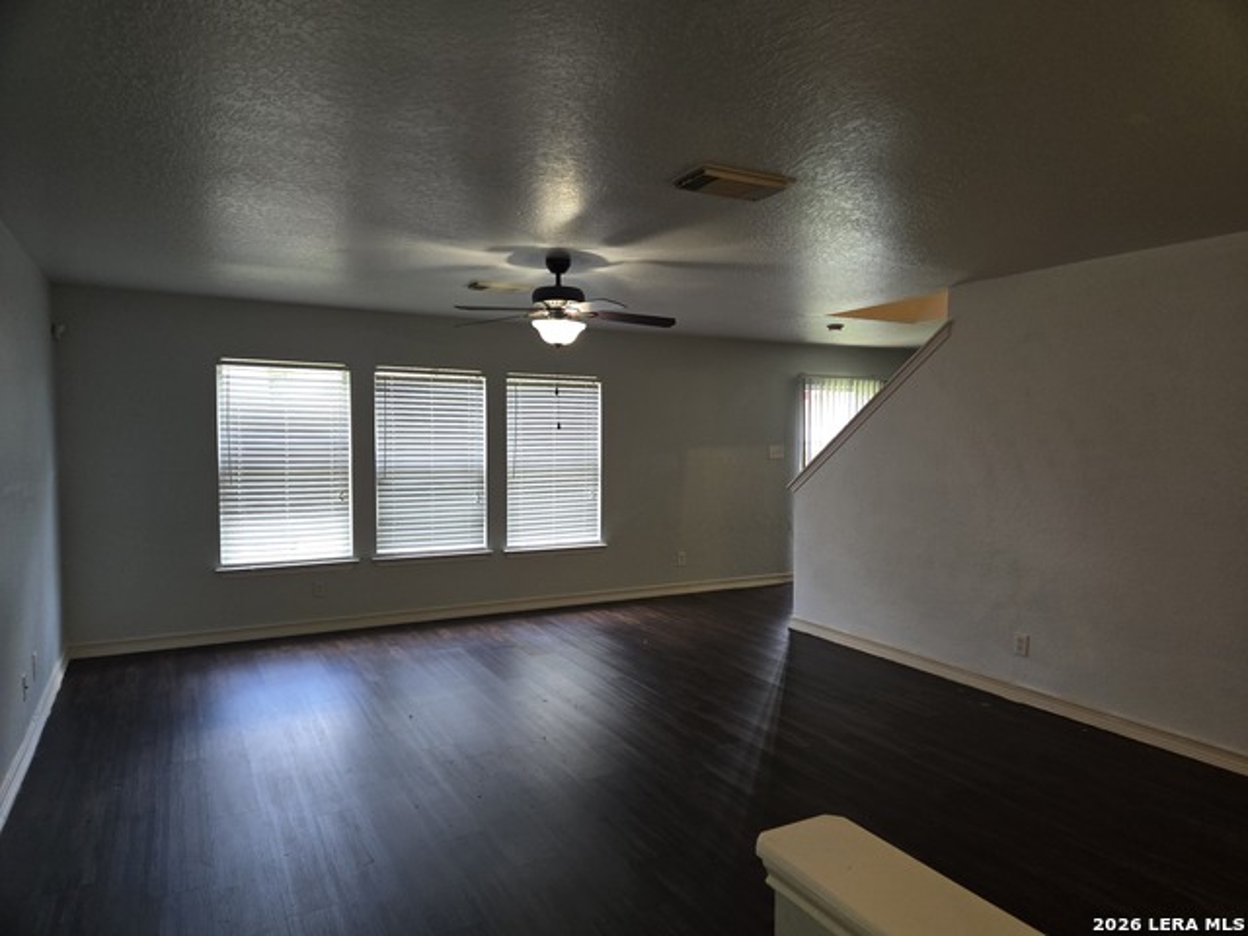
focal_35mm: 23
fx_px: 829
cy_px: 468
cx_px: 624
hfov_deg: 73.9
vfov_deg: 58.9
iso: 50
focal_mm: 5.4
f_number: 1.8
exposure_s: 1/60
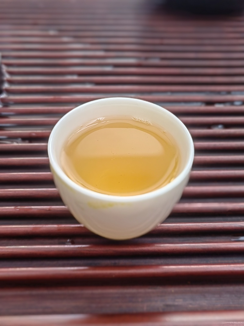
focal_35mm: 37
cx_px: 122
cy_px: 163
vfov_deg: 50.1
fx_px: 348
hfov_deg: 38.7
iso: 64
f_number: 4
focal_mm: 5.52
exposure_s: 1/50
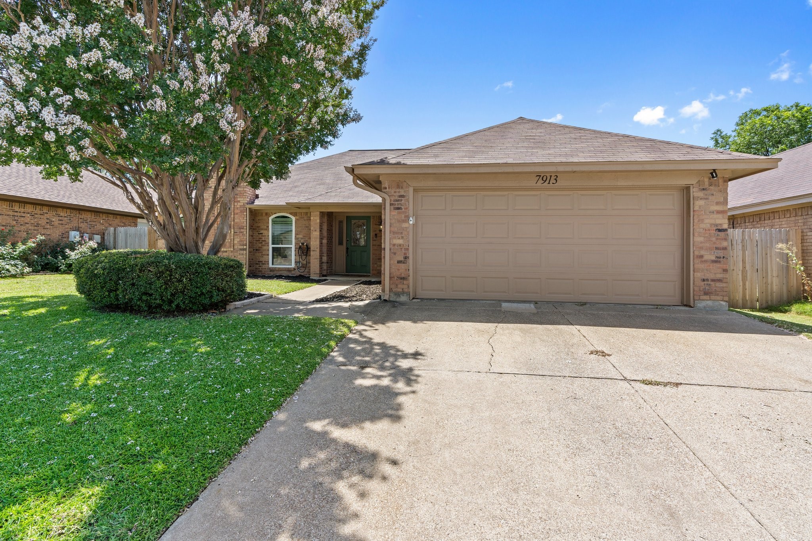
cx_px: 406
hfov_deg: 93.3
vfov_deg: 70.4
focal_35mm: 17
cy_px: 270
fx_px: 383
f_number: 9
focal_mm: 17
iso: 100
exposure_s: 1/15
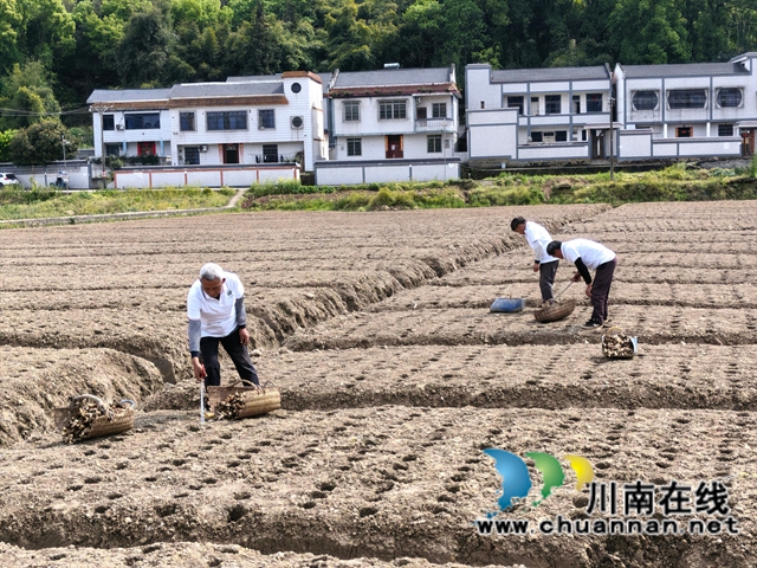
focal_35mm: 54
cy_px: 284
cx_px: 378
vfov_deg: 27.0
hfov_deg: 35.5
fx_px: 1181
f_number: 1.9
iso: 80
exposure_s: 1/2183
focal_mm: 5.52
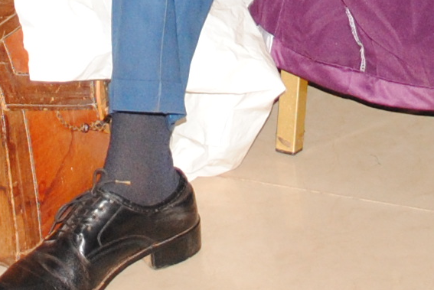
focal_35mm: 205
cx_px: 102
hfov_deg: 10.0
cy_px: -283
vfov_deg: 6.5
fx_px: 2473
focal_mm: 20
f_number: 3.8
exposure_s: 1/125
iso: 400
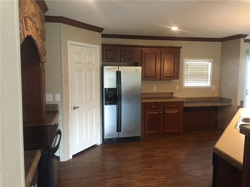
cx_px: 125
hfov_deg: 61.7
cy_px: 94
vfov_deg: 48.2
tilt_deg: -7.0
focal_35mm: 29
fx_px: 209
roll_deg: -1.2
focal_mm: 4.15
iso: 250
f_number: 2.2
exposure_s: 1/20
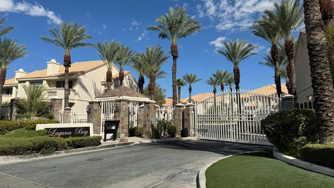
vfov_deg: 42.9
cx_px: 167
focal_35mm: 27
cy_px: 86
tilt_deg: +7.0
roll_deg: -0.4
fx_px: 239
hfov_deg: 69.9
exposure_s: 1/7092
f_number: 1.78
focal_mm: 6.76
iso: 80
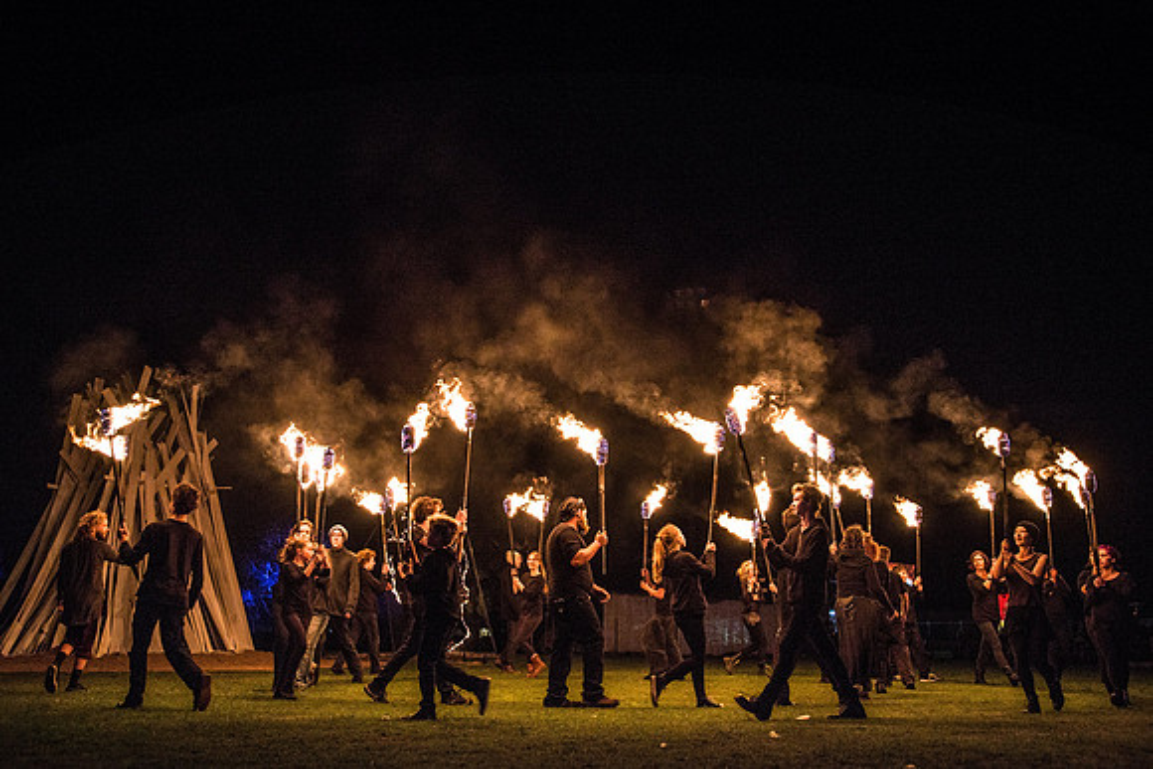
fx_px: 1217
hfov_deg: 50.7
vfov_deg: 35.1
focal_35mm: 38
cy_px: 384
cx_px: 576
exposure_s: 1/125
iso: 450
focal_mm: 38
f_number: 4
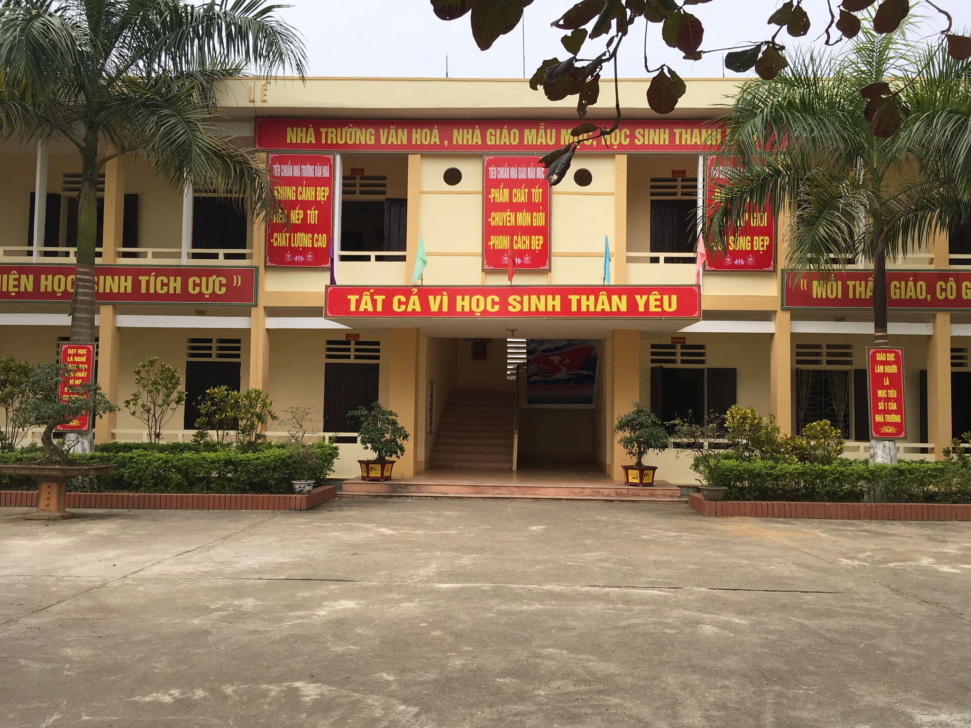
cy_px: 364
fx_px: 813
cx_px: 486
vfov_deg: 48.2
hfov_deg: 61.7
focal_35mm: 29
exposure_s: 1/1083
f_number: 2.2
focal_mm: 4.15
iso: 25
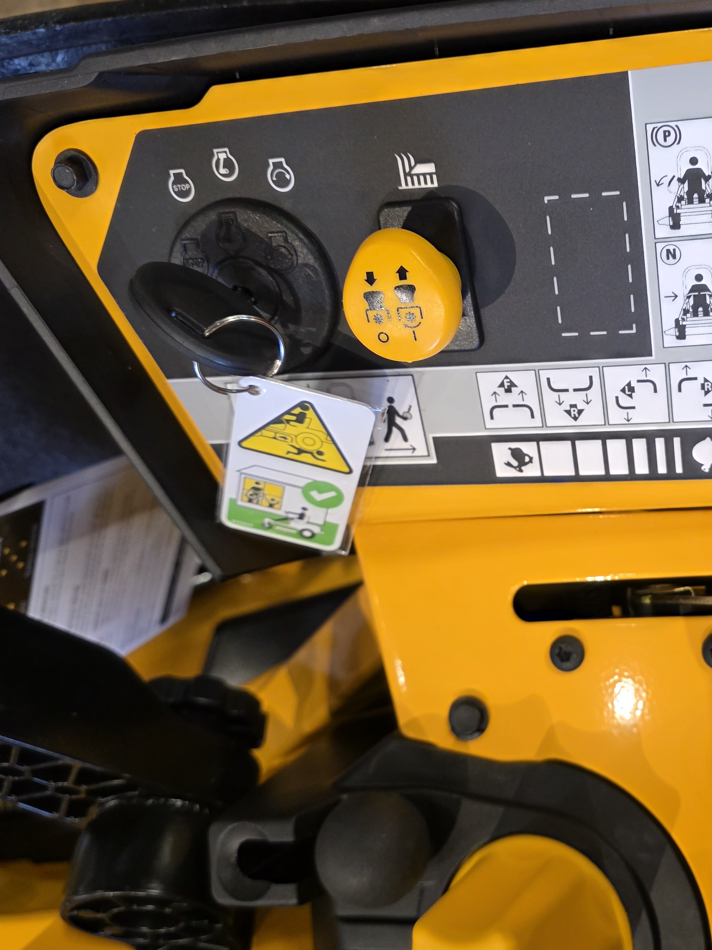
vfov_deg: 54.0
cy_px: 476
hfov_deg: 39.9
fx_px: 933
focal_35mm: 34
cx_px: 582
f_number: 1.7
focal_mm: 6.3
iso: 400
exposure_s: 1/120
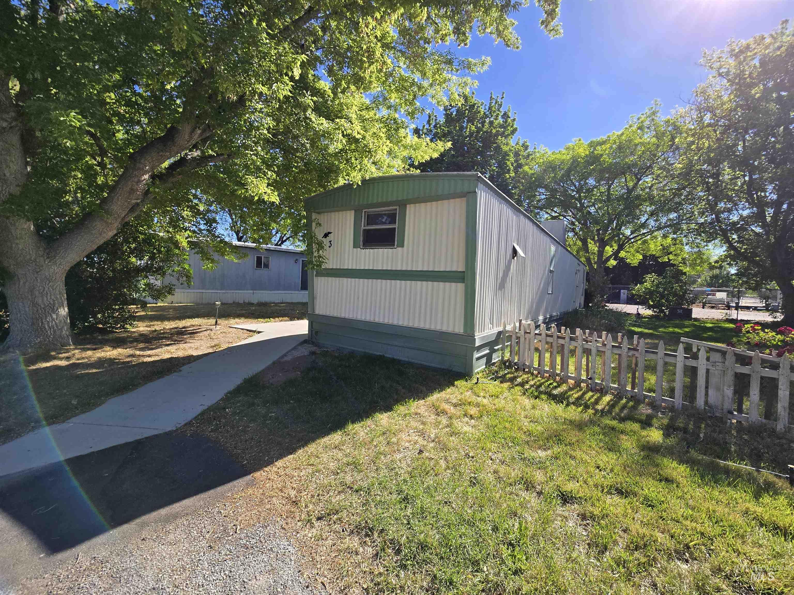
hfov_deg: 106.2
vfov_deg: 89.9
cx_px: 397
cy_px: 298
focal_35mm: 13
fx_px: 298
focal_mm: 2.2
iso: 50
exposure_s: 1/1422
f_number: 2.2
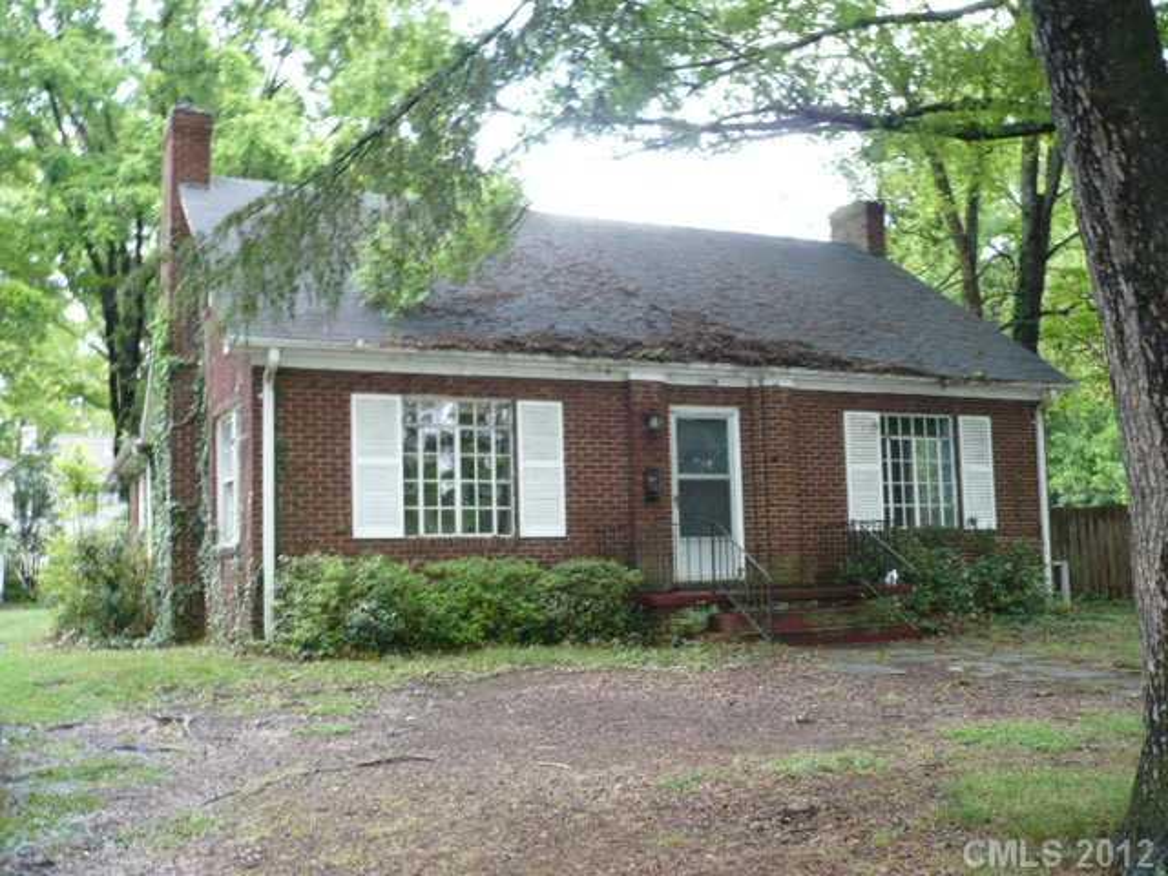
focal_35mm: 35
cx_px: 584
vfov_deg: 40.7
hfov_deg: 52.6
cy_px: 438
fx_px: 1181
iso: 100
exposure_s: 1/30
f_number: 2.8
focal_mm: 5.8
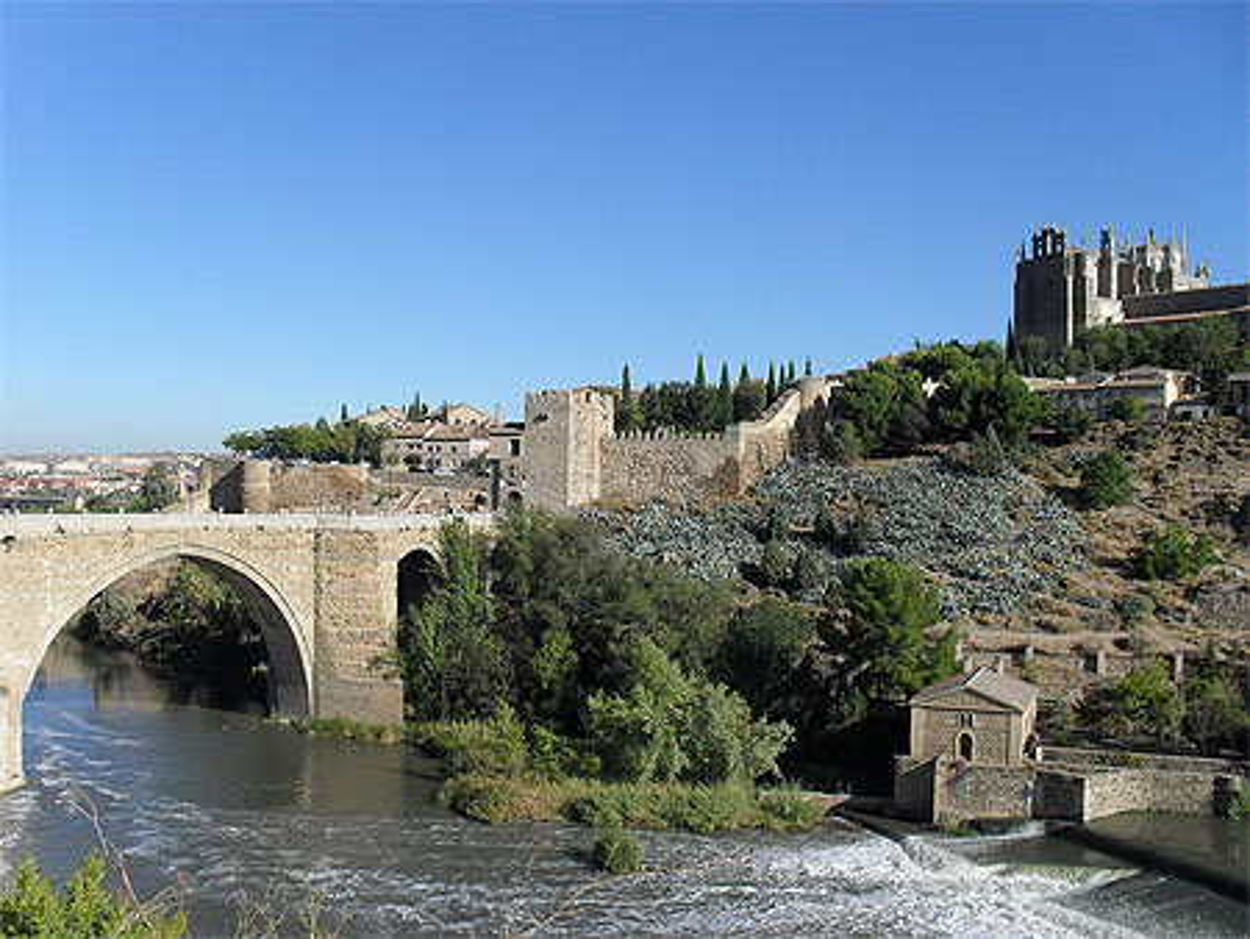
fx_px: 1265
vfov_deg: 40.7
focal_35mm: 35
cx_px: 625
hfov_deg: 52.6
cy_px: 470
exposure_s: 1/250
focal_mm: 6.3
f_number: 8.4
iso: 100
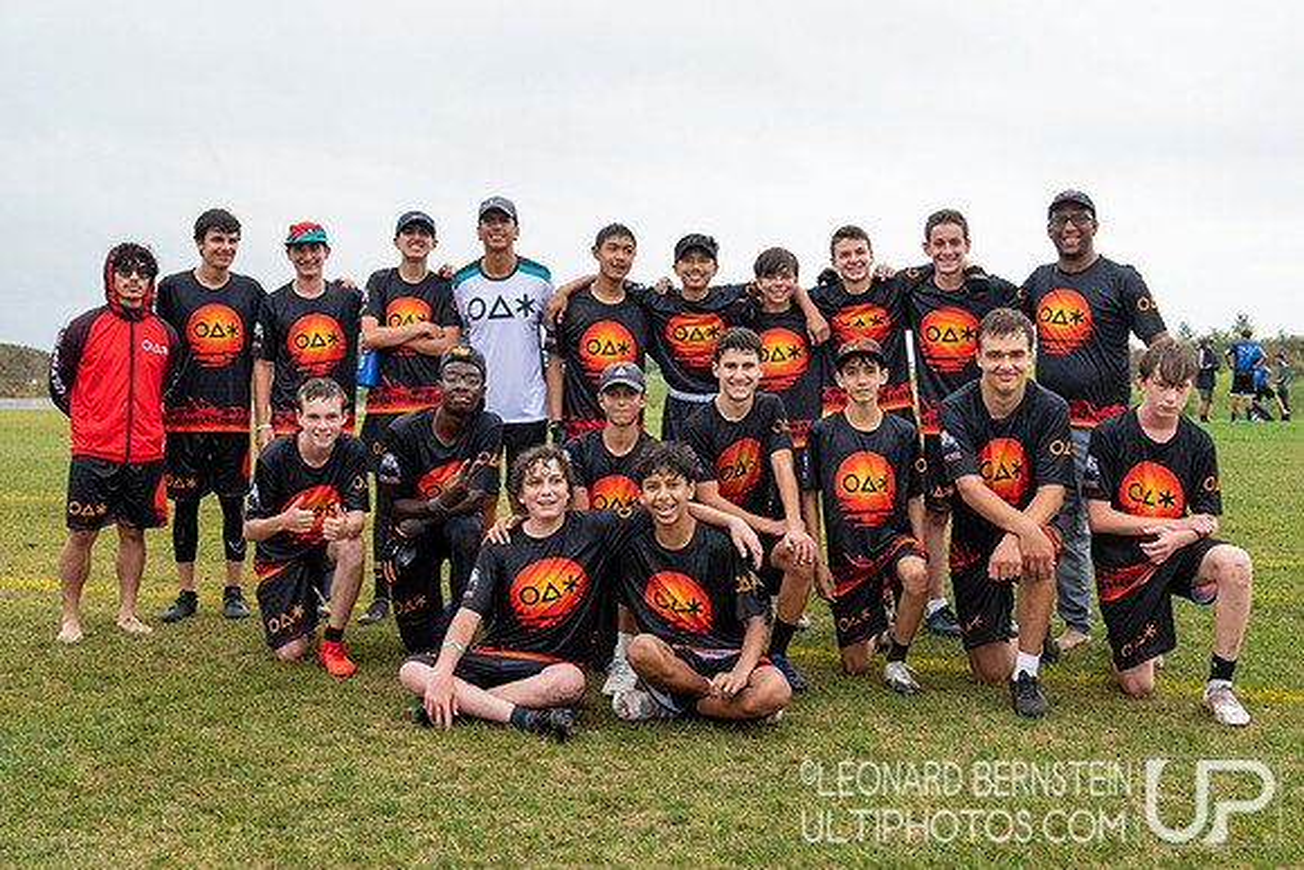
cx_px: 644
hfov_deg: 43.1
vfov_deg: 29.5
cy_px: 441
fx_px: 1651
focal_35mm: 46
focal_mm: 30
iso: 1600
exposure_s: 1/1250
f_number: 5
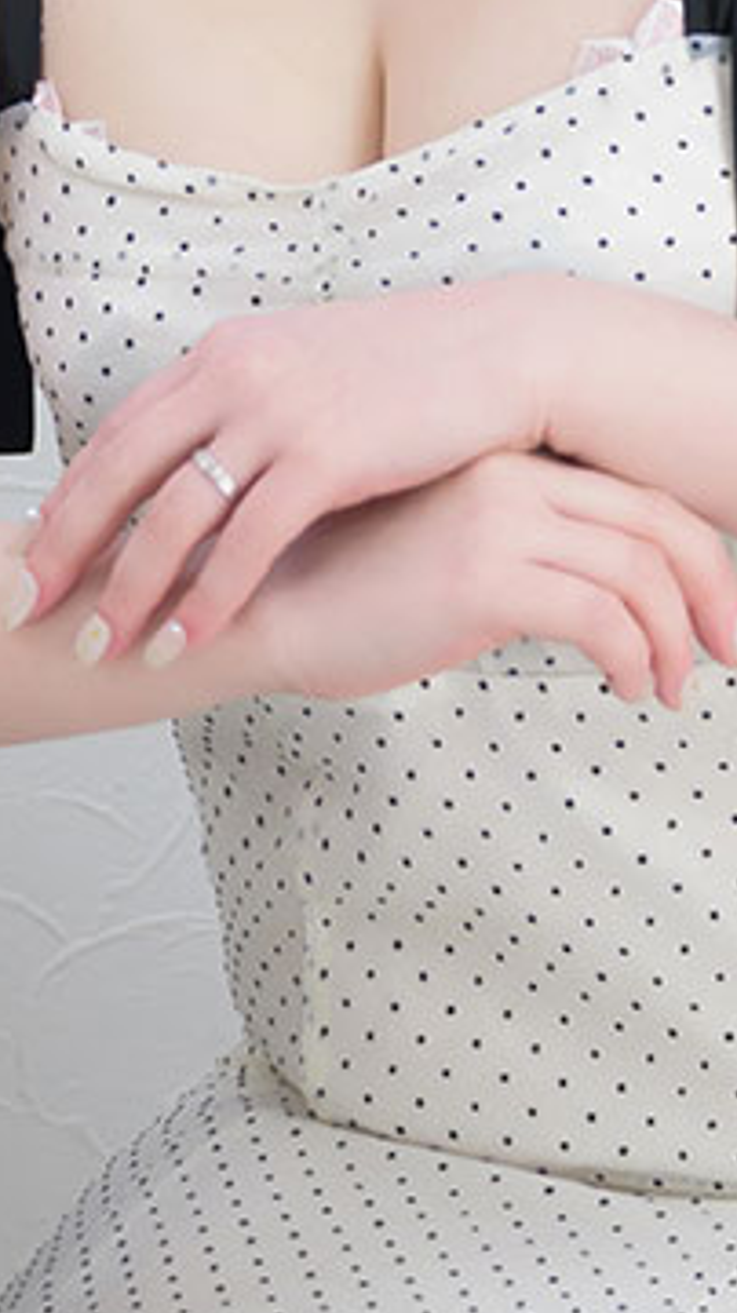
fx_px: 10895
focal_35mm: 313
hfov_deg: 3.9
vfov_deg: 6.9
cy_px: 193
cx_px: 458
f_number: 2.8
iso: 500
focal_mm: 56
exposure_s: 1/200
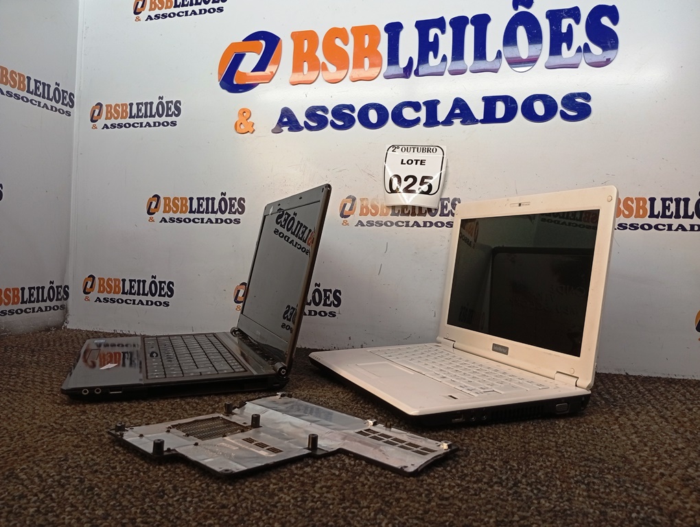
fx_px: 547
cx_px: 350
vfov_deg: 51.5
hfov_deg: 65.2
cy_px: 264
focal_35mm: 27
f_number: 1.8
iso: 228
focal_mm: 3.98
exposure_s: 1/40
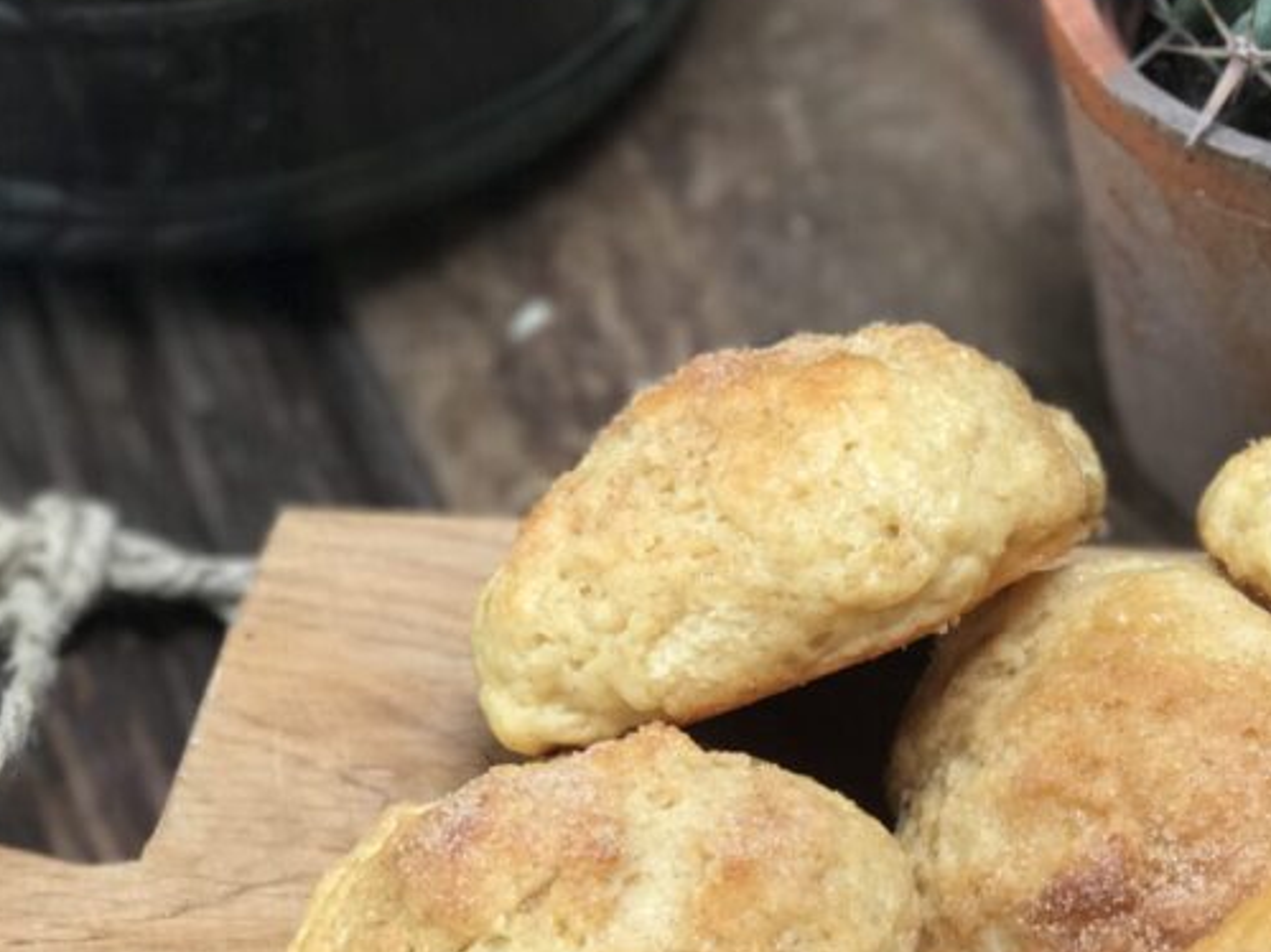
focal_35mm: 117
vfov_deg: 12.6
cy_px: 695
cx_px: 1246
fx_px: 4295
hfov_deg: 16.5
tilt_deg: -49.8
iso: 32
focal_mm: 6.6
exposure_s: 1/50
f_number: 2.8
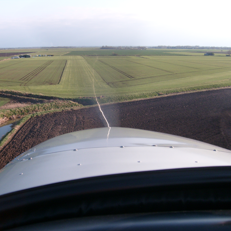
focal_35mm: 42
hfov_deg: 39.9
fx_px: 317
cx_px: 94
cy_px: 117
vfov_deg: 40.0
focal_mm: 5.8
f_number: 7.1
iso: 80
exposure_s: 1/125
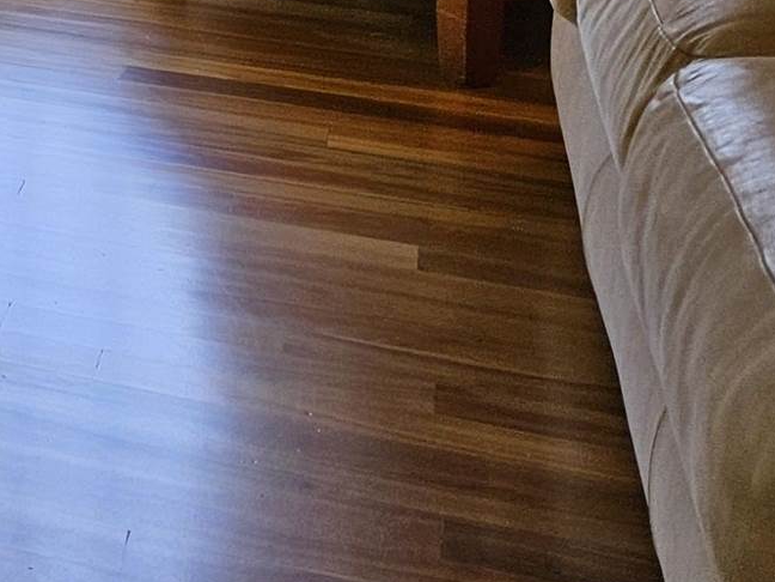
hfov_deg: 14.8
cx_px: -768
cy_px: -535
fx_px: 2440
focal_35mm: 109
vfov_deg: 12.2
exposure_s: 1/120
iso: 64
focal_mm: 5.4
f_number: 1.8
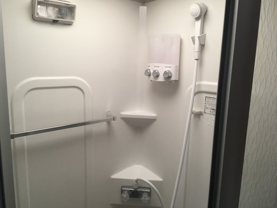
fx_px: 232
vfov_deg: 48.2
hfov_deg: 61.7
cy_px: 104
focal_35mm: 29
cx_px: 138
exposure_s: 1/15
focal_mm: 4.15
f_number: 2.2
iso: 40
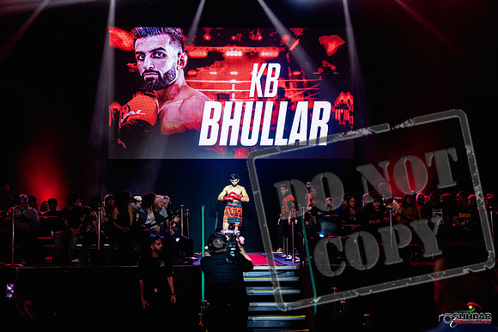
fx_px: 989
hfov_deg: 28.3
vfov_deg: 19.1
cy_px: 166
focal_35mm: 72
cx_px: 249
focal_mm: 70
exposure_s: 1/250
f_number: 2.8
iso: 5000
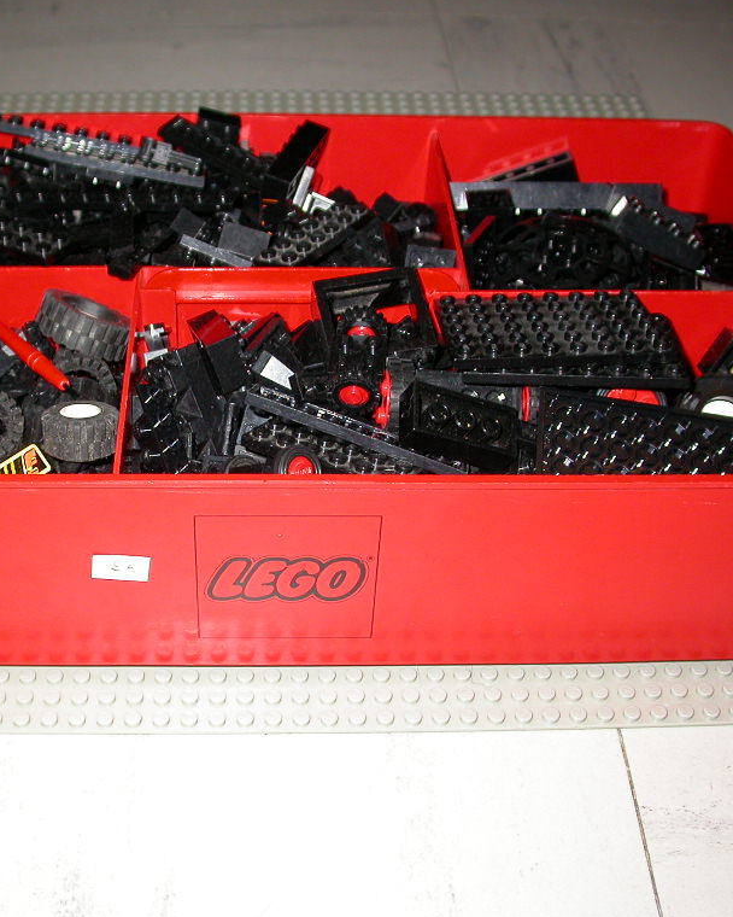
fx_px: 1356
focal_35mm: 50
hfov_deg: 30.1
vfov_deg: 37.3
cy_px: 457
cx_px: 251
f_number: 2.6
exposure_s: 1/60
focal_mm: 7.85
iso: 100
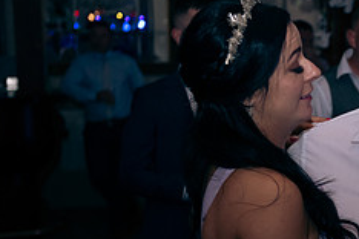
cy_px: 200
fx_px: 1187
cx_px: 437
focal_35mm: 119
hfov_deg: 16.5
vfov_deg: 11.5
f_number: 3.5
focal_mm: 48
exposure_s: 1/160
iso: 640
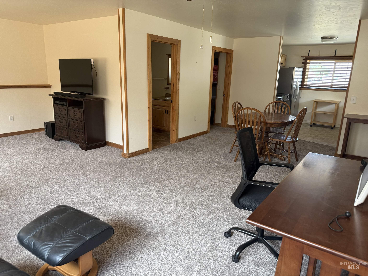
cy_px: 138
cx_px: 184
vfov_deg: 56.8
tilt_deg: -13.8
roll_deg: -2.0
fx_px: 255
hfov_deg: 71.6
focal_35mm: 24
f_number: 1.78
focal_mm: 6.76
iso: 200
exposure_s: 1/121
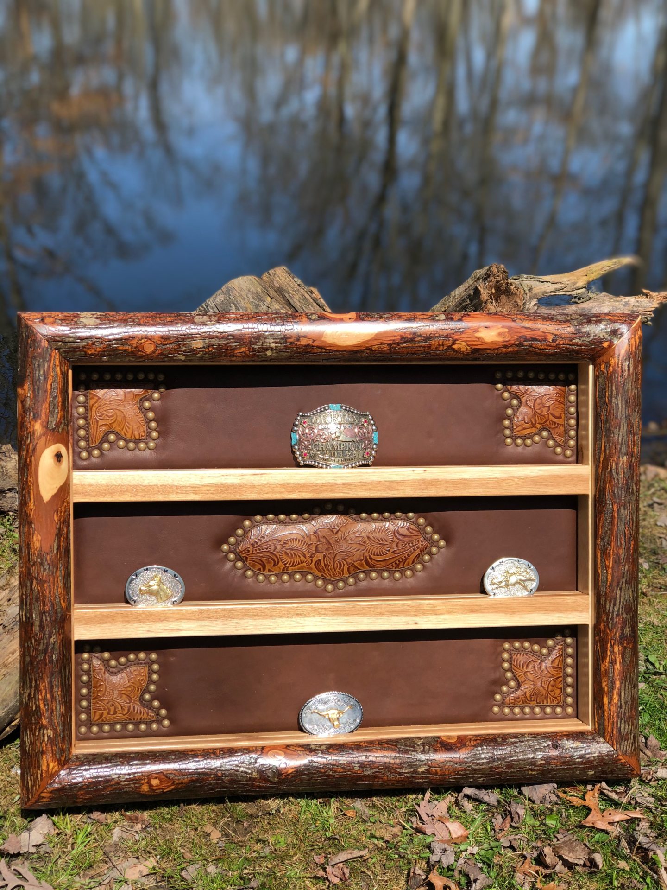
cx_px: 334
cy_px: 445
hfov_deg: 25.7
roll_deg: -2.8
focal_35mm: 57
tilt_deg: -22.6
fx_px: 1464
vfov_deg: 33.8
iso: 20
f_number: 2.8
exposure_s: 1/600
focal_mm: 6.6
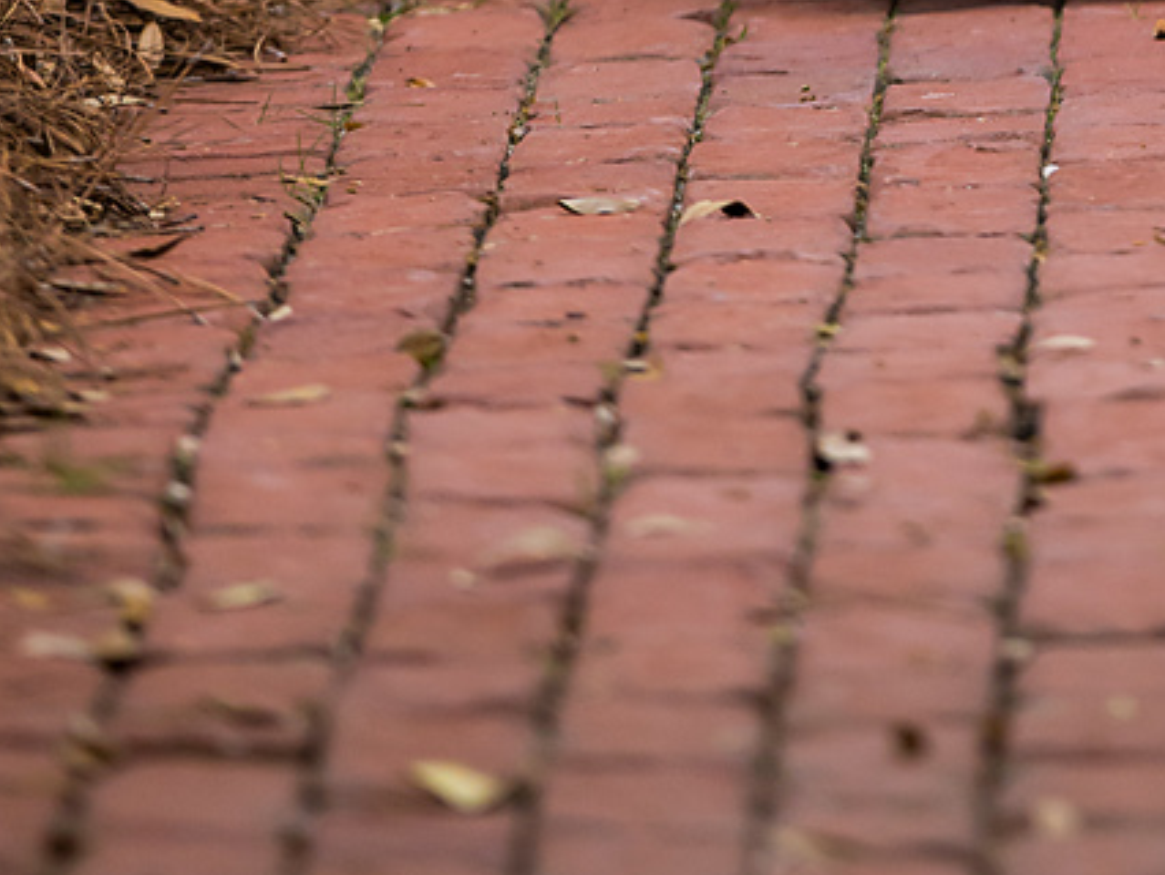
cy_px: -1146
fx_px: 22797
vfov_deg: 2.2
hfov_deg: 2.9
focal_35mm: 677
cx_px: 1291
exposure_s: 1/1250
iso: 800
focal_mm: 200
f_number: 2.8
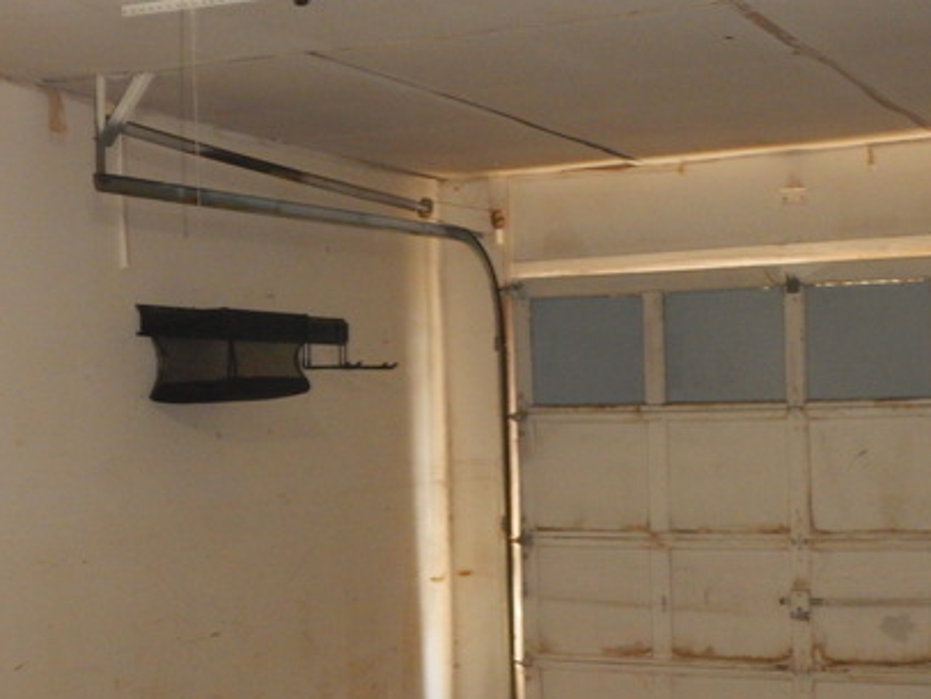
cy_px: 454
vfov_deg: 23.2
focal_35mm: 63
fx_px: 1695
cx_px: 672
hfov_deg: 30.3
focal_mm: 7.2
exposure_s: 1/30
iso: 560
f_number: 4.2
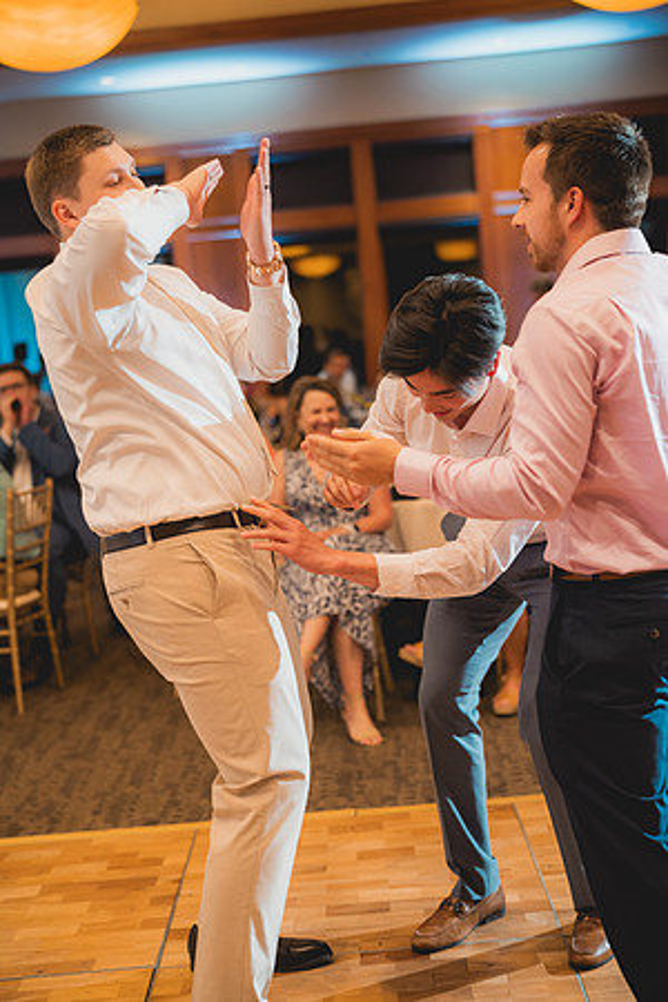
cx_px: 334
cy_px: 501
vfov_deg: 39.6
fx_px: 1392
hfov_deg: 27.0
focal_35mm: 50
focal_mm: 50
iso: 1250
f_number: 2
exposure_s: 1/160
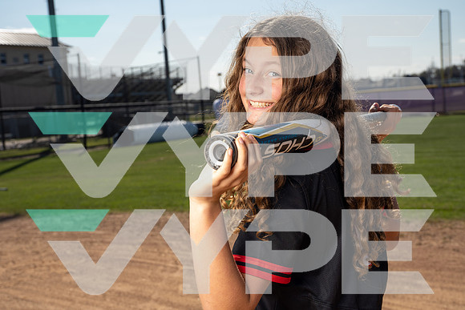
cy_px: 155
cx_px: 232
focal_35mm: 59
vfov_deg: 23.0
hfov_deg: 33.9
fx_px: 762
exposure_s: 1/250
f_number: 8
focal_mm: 59
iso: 64
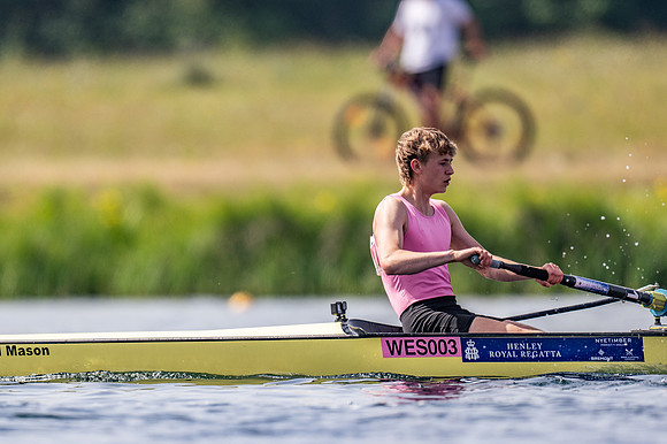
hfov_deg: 2.3
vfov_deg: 1.5
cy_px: 222
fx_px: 16665
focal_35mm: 900
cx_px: 334
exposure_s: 1/2500
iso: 180
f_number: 4
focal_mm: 600
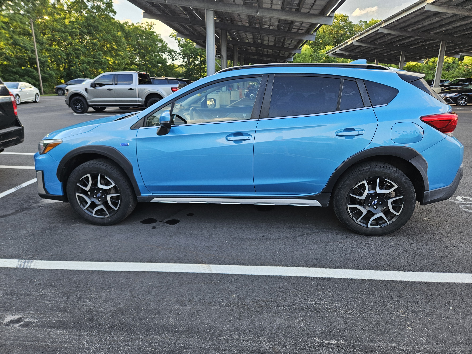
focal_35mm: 23
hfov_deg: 73.9
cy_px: 177
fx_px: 314
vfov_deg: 58.9
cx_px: 236
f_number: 1.8
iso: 40
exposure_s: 1/120
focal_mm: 5.4
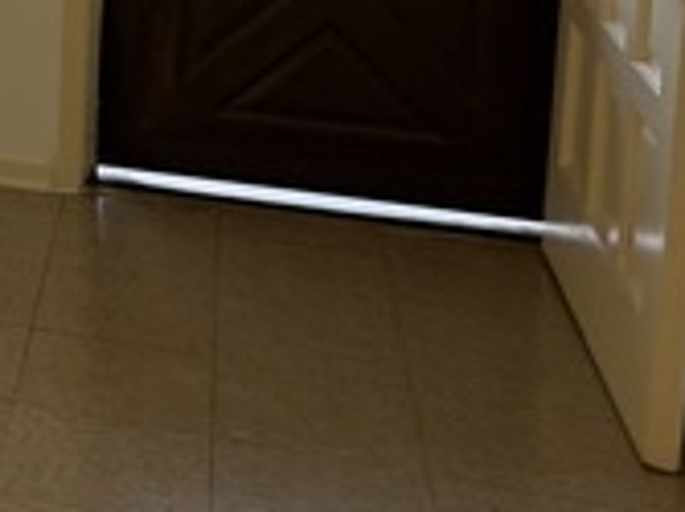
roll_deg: -0.3
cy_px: -238
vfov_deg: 15.0
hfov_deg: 16.9
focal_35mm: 92
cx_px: -611
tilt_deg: -5.4
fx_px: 1819
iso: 160
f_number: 1.78
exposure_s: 1/120
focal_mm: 6.76
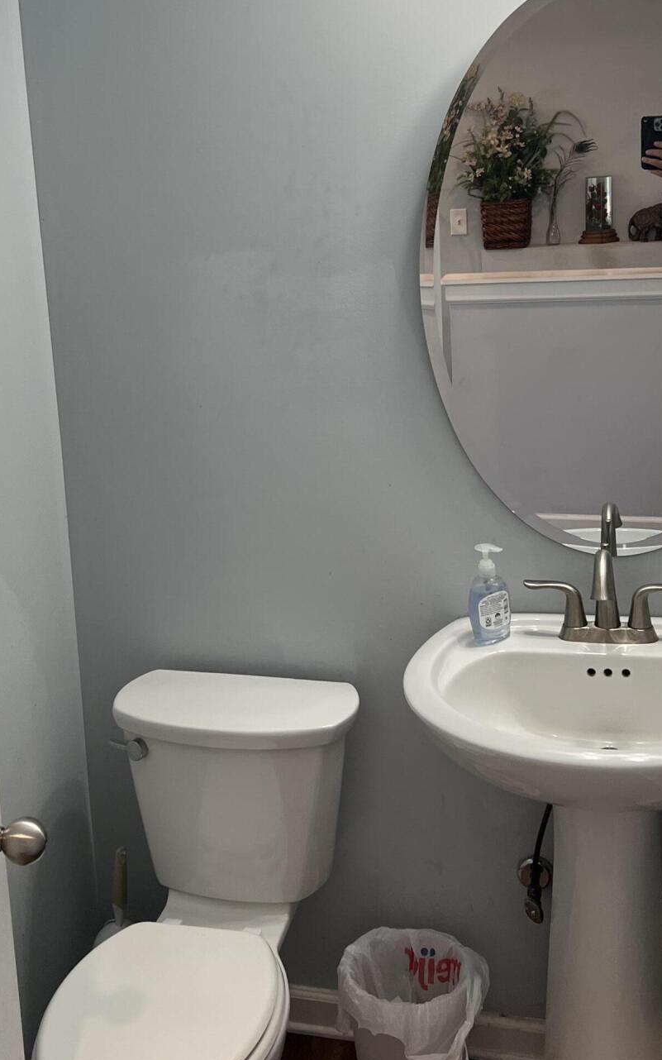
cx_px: 326
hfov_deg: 29.9
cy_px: 402
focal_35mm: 43
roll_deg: +2.4
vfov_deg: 45.8
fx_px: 1242
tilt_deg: -12.1
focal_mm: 5.7
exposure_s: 1/120
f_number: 1.5
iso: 80
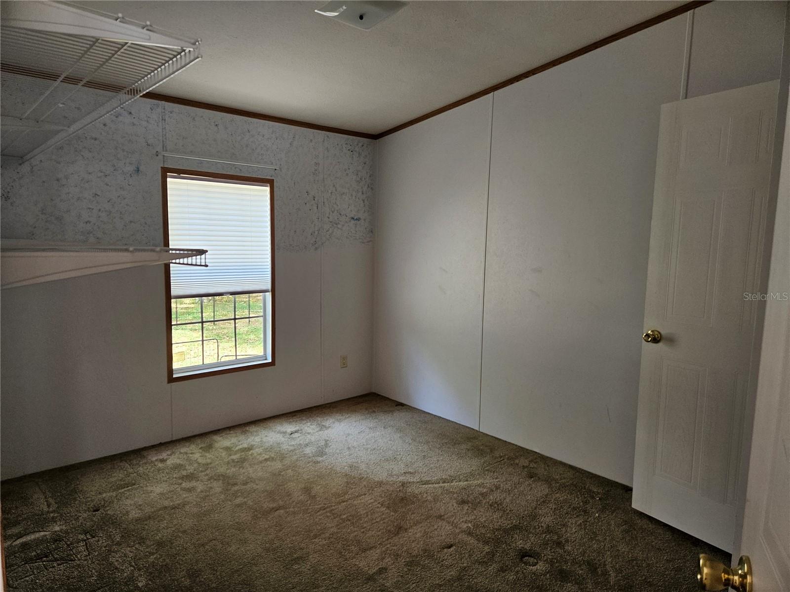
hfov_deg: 73.9
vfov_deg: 58.9
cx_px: 395
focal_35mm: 23
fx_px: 525
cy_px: 296
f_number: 1.8
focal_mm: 5.4
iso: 200
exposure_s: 1/120
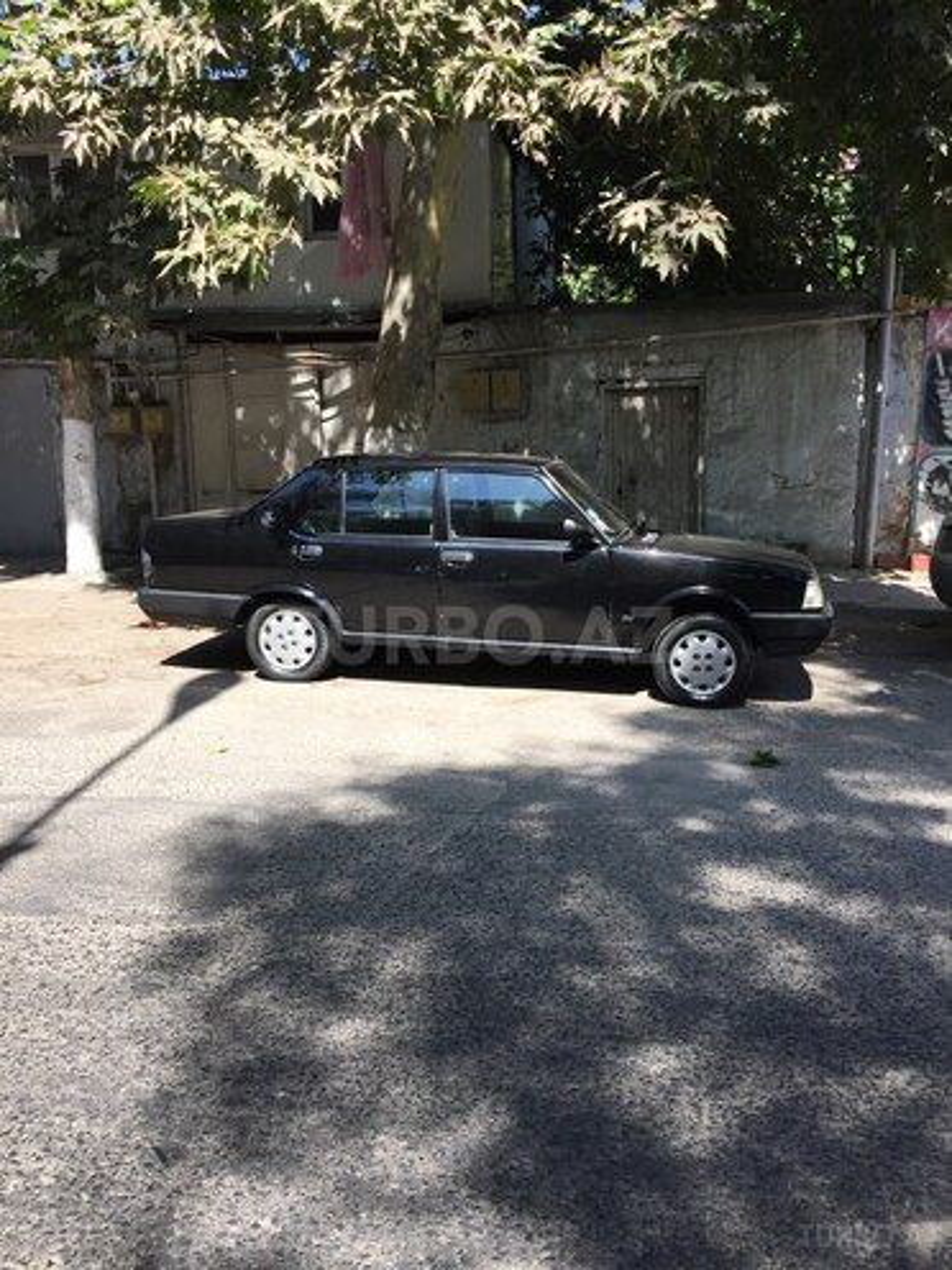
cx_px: 476
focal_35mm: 29
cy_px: 635
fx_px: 1063
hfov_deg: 48.2
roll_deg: +0.6
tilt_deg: -9.1
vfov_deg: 61.7
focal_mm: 4.15
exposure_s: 1/670
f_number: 2.2
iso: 32
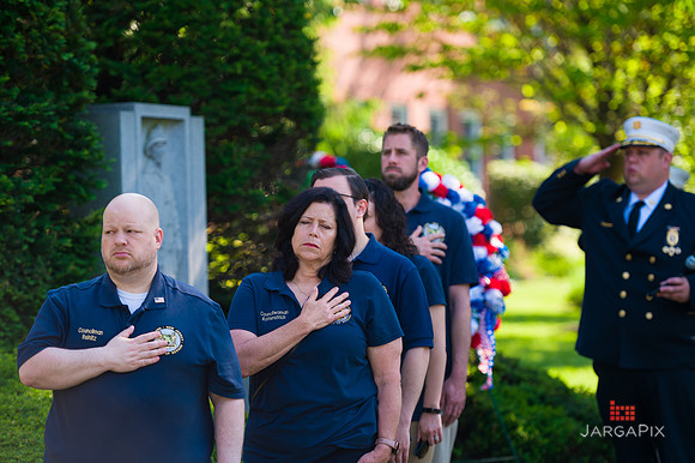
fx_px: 2701
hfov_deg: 14.7
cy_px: 232
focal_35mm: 140
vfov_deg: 9.8
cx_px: 348
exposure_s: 1/500
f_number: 3.2
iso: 200
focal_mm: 140
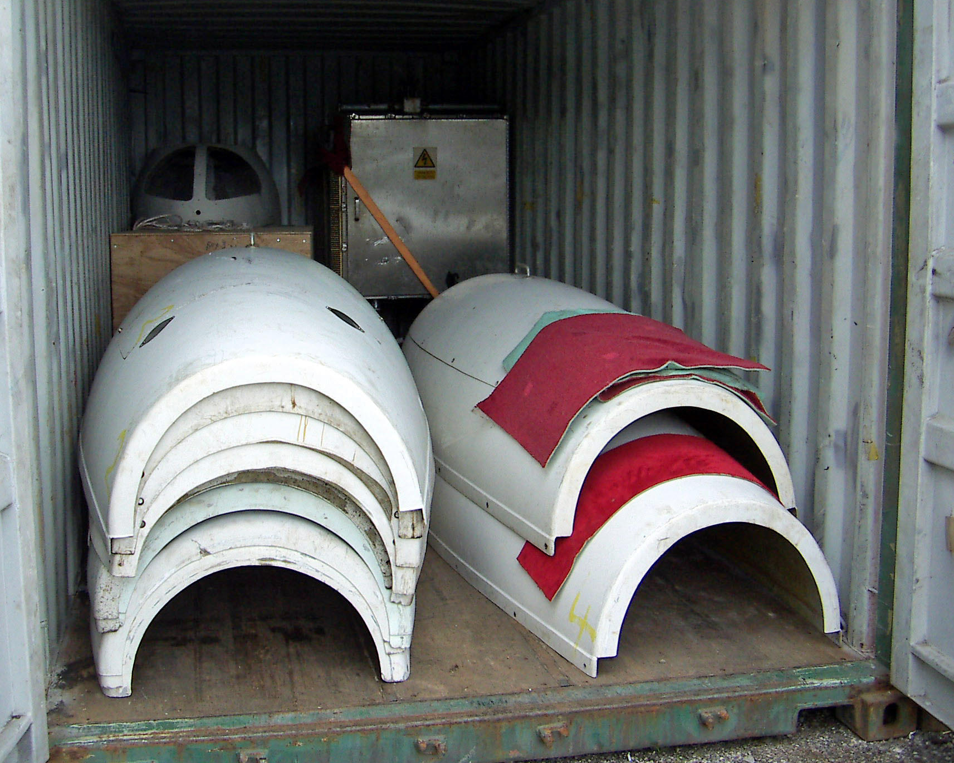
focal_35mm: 42
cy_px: 357
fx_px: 1186
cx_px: 414
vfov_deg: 35.7
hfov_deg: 43.7
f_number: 2.8
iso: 50
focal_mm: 4.7
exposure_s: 1/200
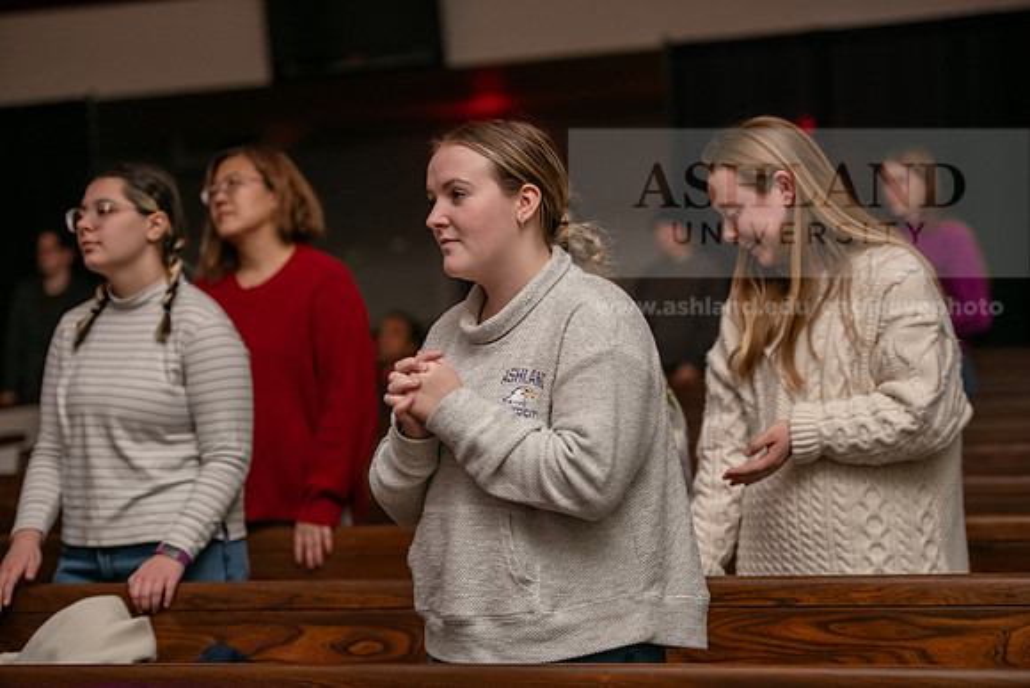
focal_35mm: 95
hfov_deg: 21.5
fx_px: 2719
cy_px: 344
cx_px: 515
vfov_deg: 14.4
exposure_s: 1/60
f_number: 2.8
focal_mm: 95
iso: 1600
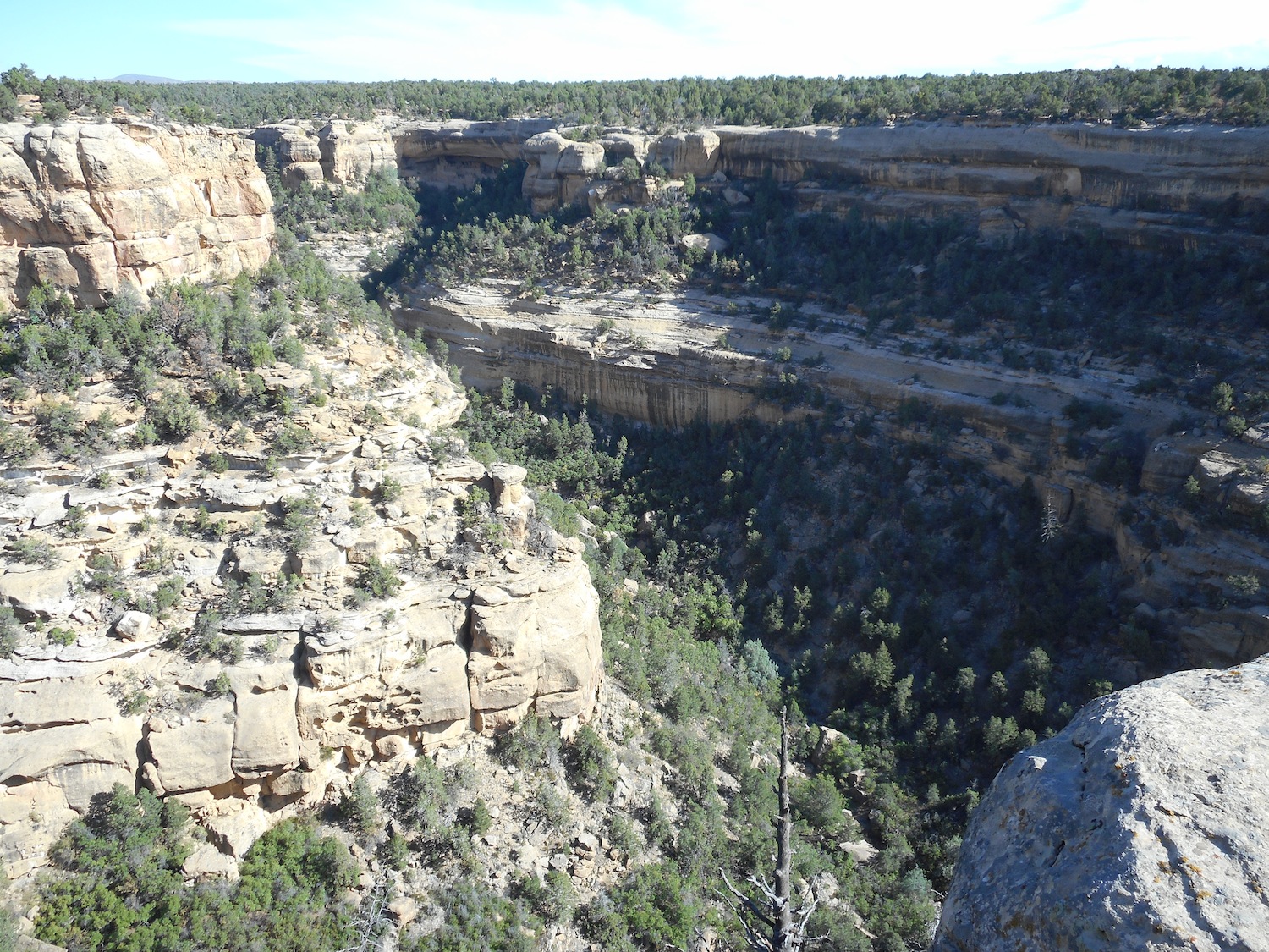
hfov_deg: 61.7
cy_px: 476
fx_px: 1063
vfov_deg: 48.2
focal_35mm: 29
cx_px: 634
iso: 80
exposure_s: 1/250
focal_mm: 5.2
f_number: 4
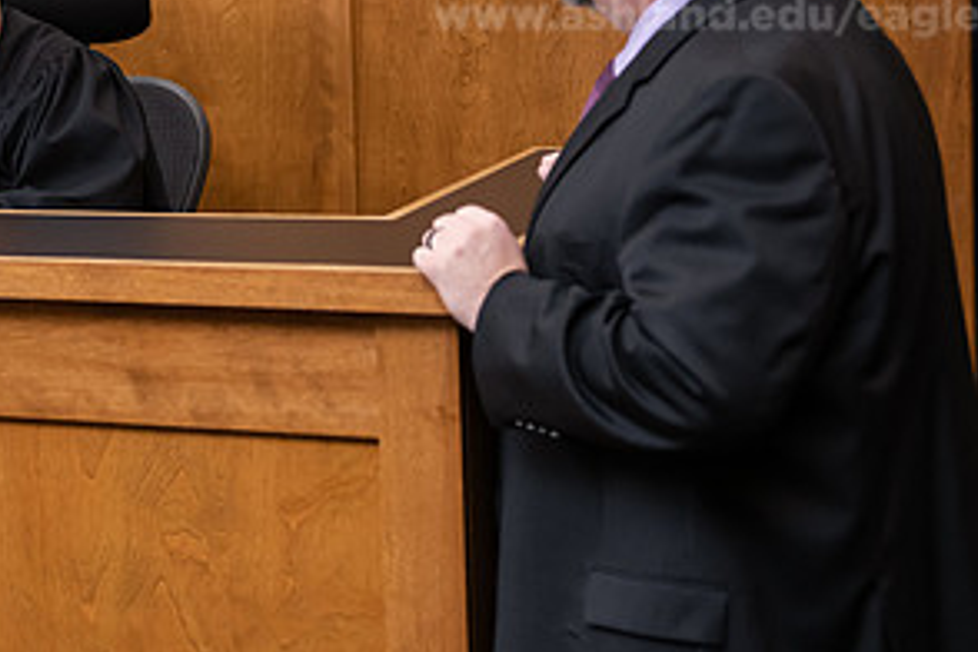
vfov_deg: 17.1
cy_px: 85
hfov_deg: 25.5
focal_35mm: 79
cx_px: 283
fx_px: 2146
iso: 1250
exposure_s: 1/200
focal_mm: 40
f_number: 3.2
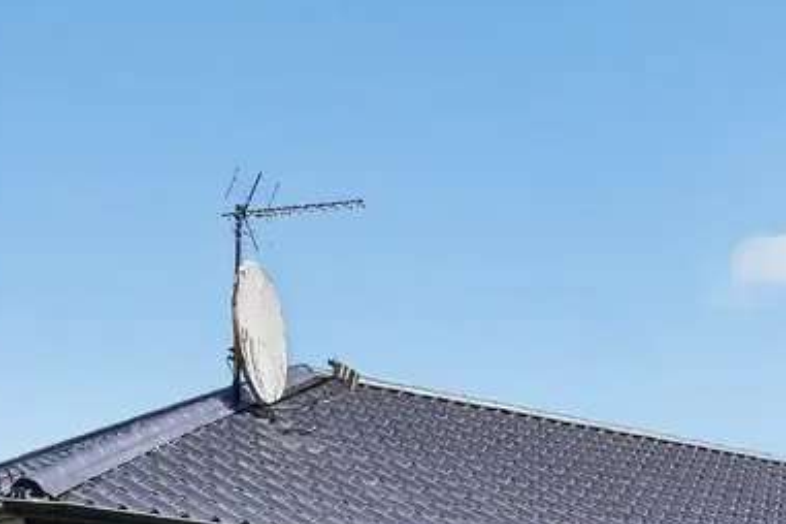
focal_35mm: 87
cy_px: 749
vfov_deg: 14.8
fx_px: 1899
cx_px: 728
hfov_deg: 22.7
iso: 400
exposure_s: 1/200
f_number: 8
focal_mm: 23
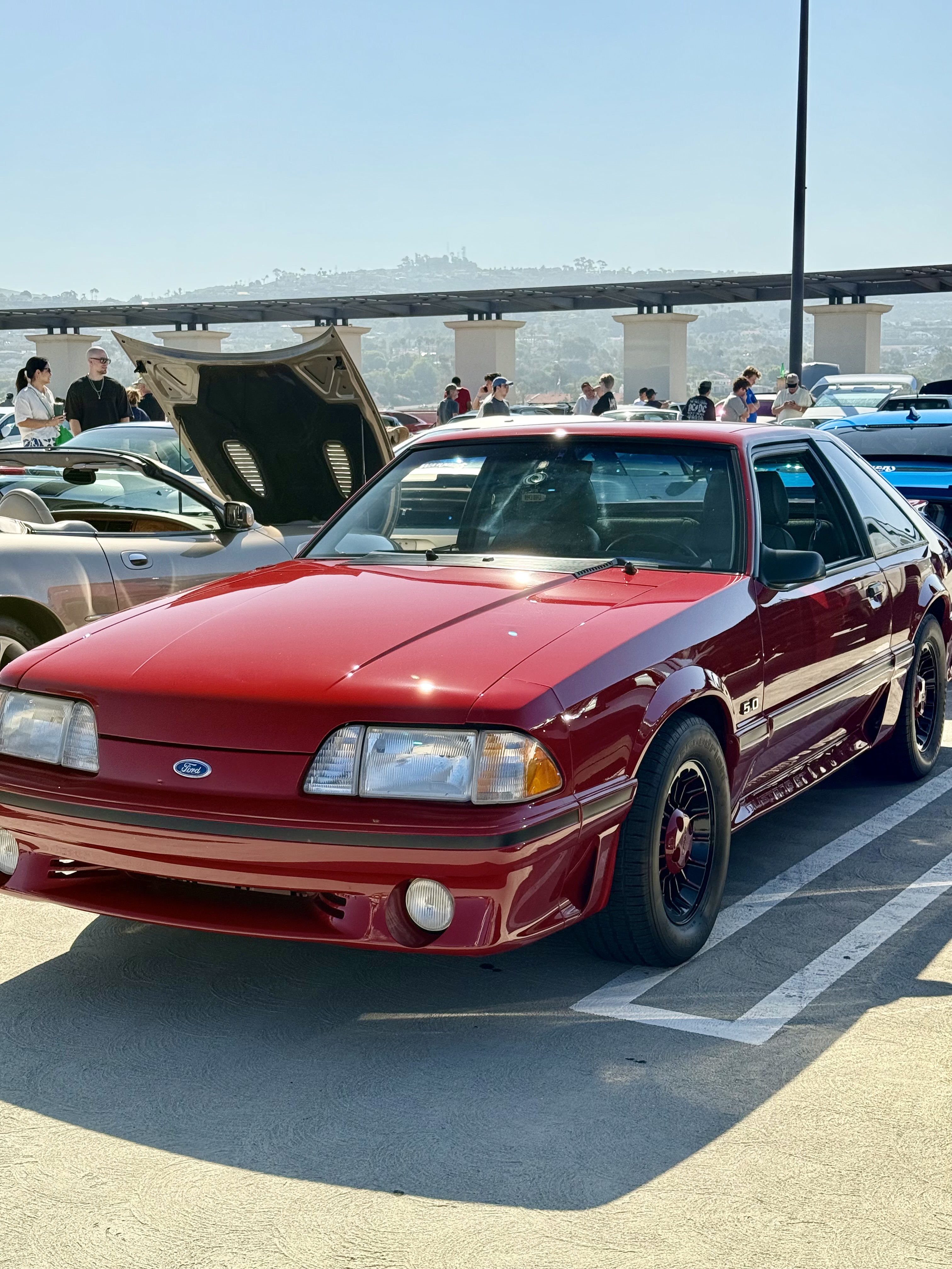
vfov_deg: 39.7
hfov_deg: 30.3
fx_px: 1760
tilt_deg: -7.9
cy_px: 634
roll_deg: +0.2
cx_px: 476
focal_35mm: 48
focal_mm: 6.76
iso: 80
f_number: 1.78
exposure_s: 1/1377
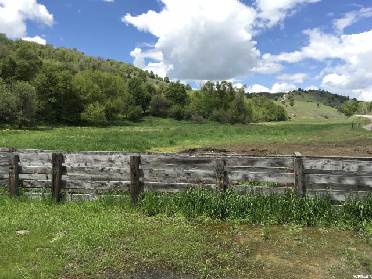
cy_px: 140
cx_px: 186
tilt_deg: -1.5
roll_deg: -1.0
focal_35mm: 29
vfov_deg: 48.2
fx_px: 312
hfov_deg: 61.7
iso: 25
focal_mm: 4.15
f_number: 2.2
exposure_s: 1/999
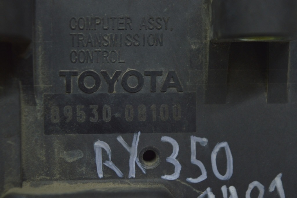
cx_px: 148
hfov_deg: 24.6
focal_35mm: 82
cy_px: 99
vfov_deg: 16.5
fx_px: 680
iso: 400
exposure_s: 1/40
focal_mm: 55
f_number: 5.6
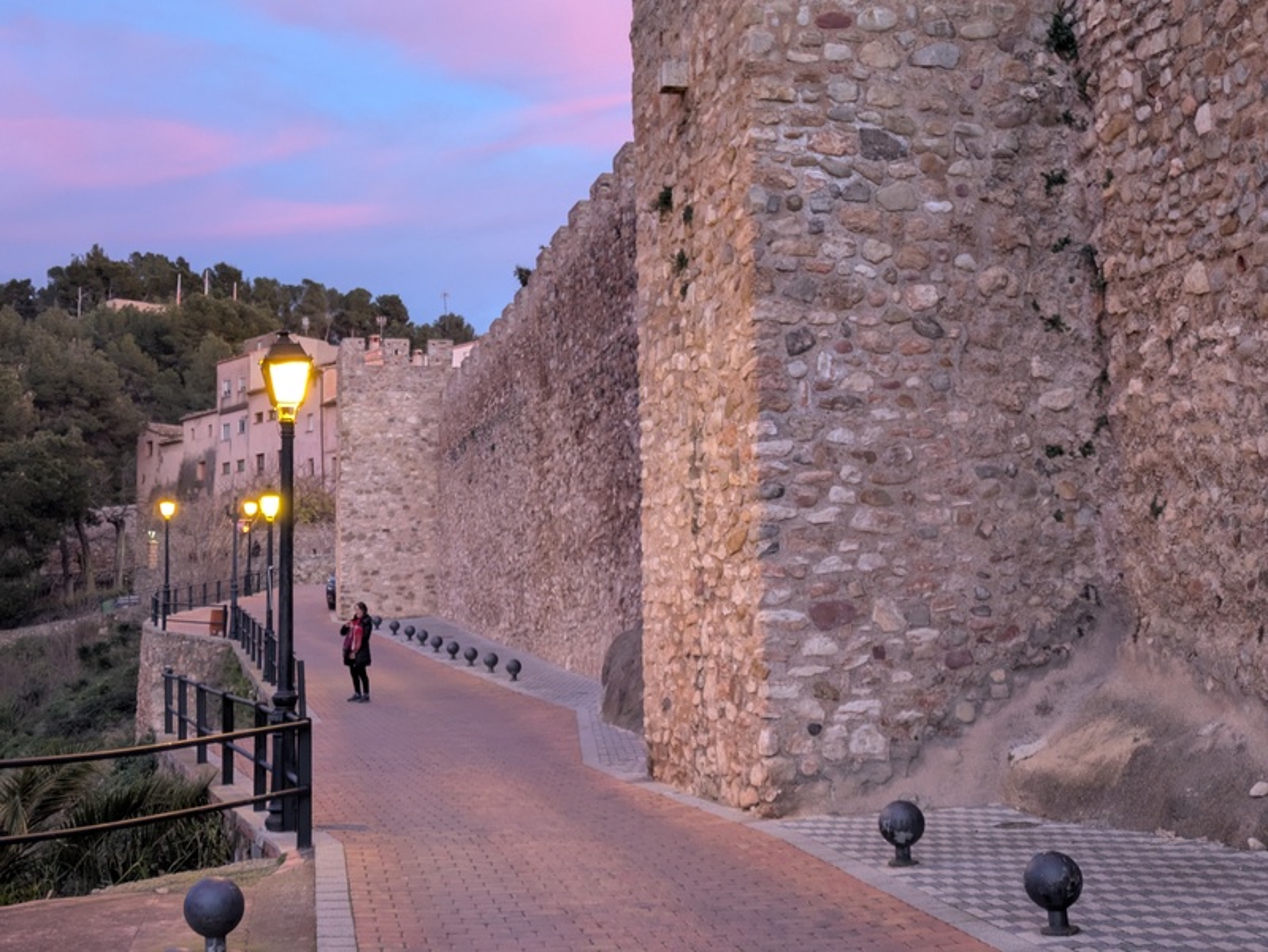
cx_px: 634
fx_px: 1869
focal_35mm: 51
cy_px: 476
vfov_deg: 28.6
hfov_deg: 37.5
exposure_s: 1/25
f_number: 1.89
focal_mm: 5.43
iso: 180
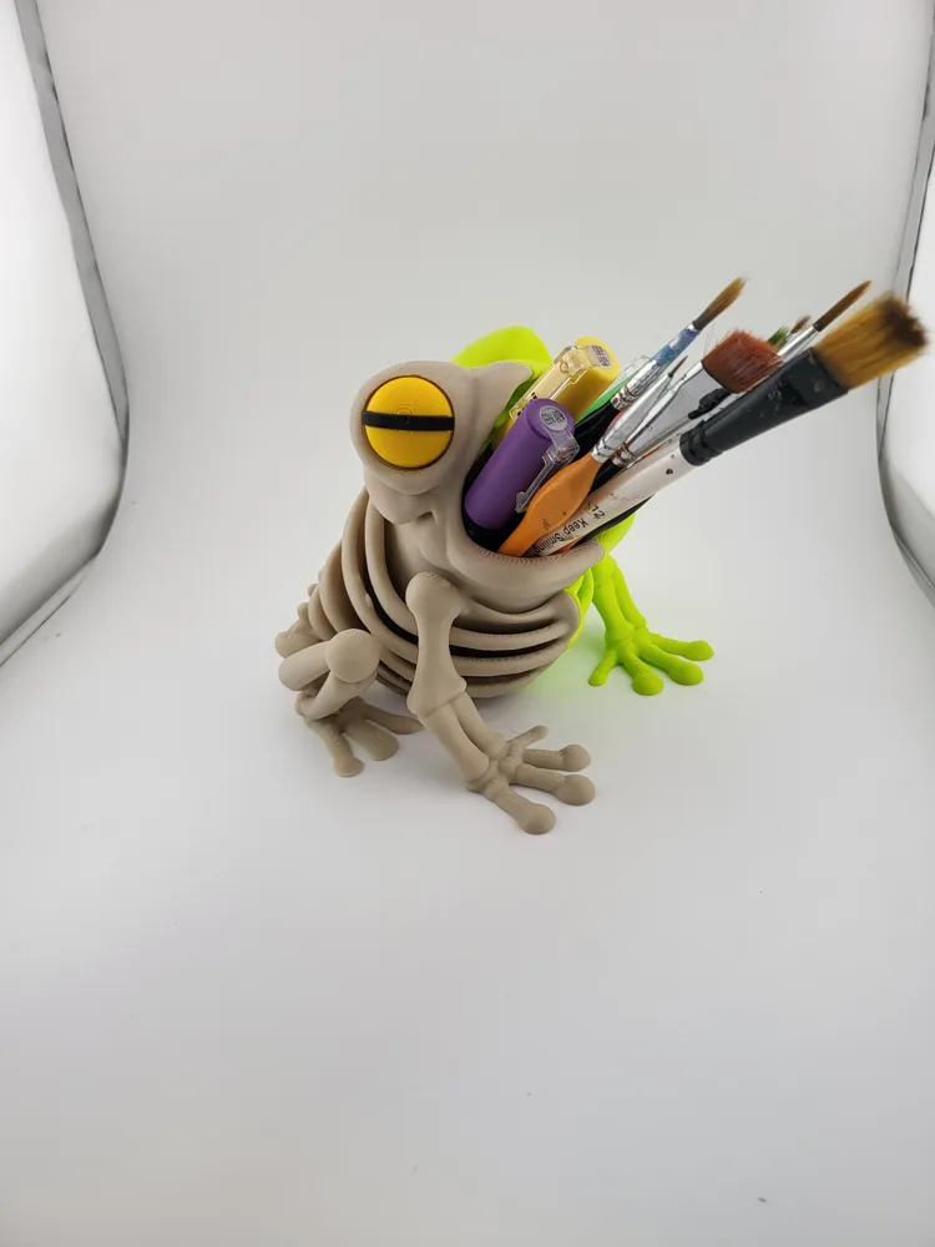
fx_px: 864
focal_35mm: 24
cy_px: 624
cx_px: 468
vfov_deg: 71.6
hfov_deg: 56.8
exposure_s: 1/100
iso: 50
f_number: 1.8
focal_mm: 5
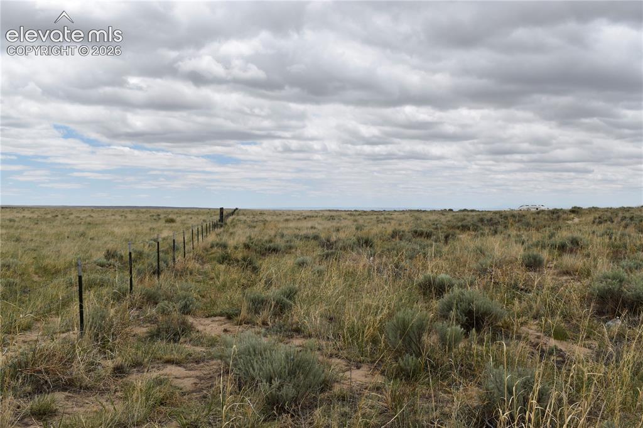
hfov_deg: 53.1
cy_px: 214
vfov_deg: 36.8
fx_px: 643
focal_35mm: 36
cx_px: 322
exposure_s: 1/400
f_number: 10
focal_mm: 24
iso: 100
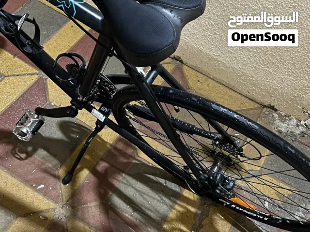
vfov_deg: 53.1
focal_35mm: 26
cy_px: 116
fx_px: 233
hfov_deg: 67.3
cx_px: 155
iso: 200
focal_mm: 5.1
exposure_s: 1/50
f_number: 1.6
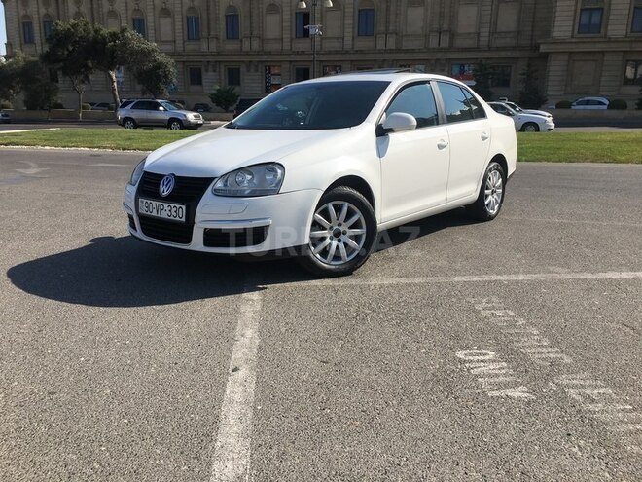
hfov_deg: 61.7
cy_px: 241
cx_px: 321
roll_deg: -0.6
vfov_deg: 48.2
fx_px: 538
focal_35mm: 29
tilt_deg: -13.0
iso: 25
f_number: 2.2
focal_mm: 4.15
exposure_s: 1/1972
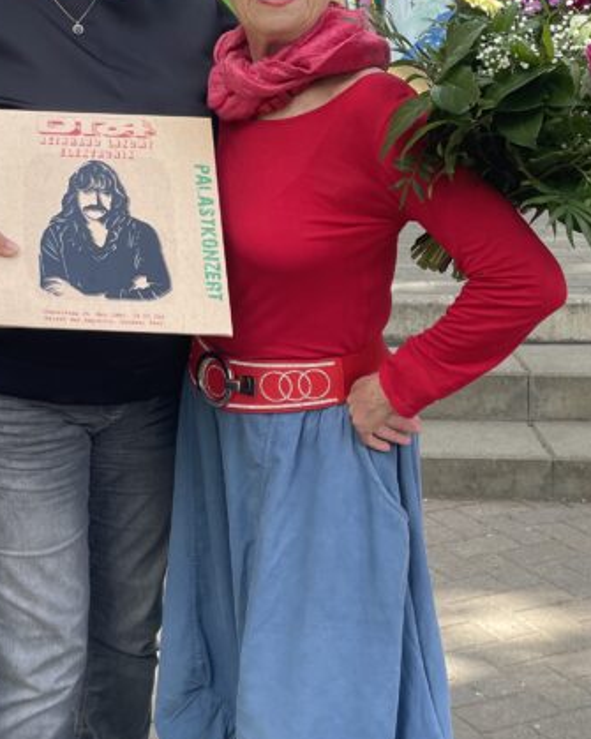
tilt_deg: -7.5
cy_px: 201
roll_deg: +1.9
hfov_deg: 23.9
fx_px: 1356
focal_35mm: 62
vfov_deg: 30.1
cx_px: 60
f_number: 1.6
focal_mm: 4.2
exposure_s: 1/450
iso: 32
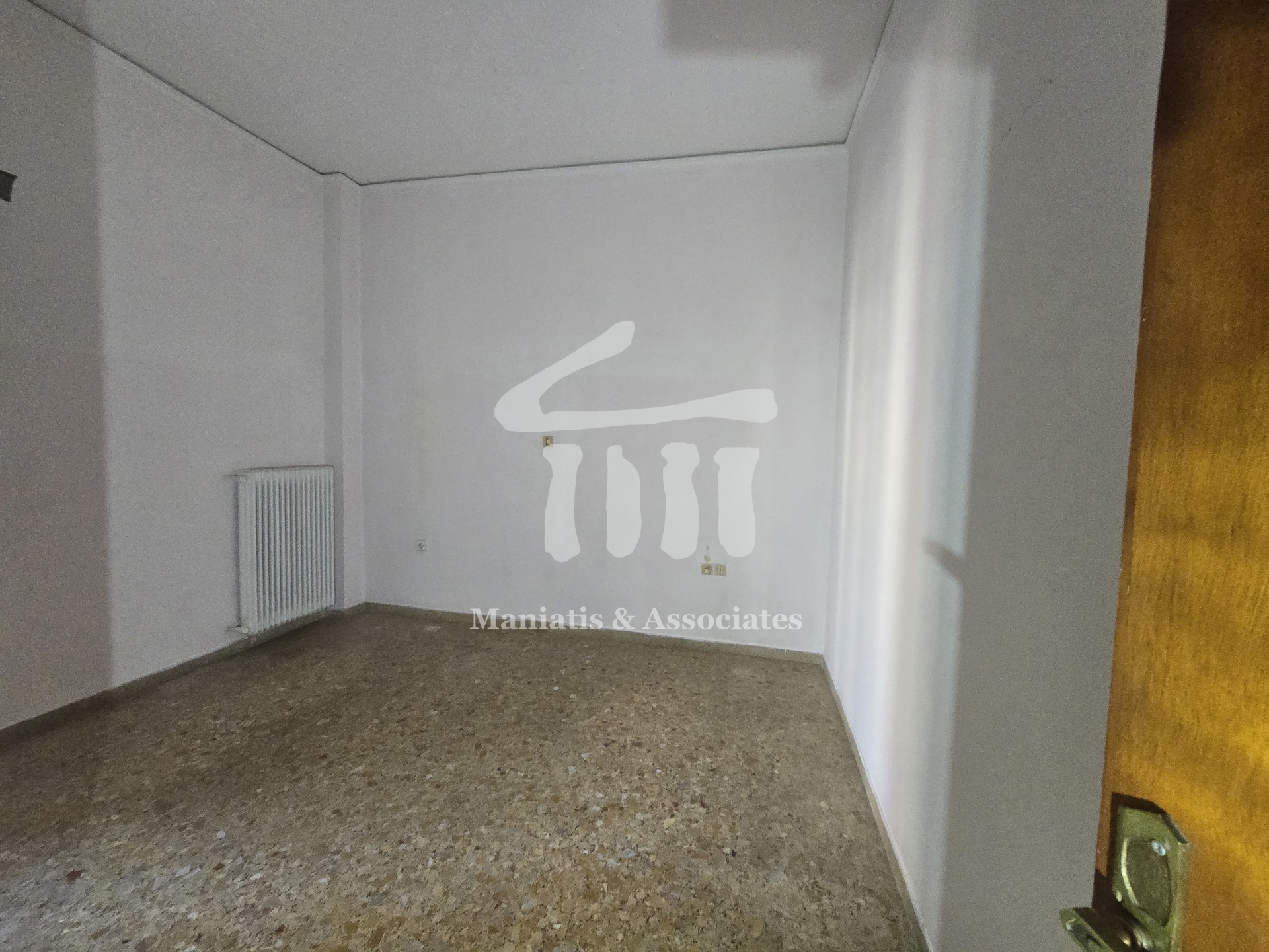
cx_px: 634
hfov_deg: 106.2
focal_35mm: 13
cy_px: 476
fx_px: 477
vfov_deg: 89.9
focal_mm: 2.2
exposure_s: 1/50
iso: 400
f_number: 2.2
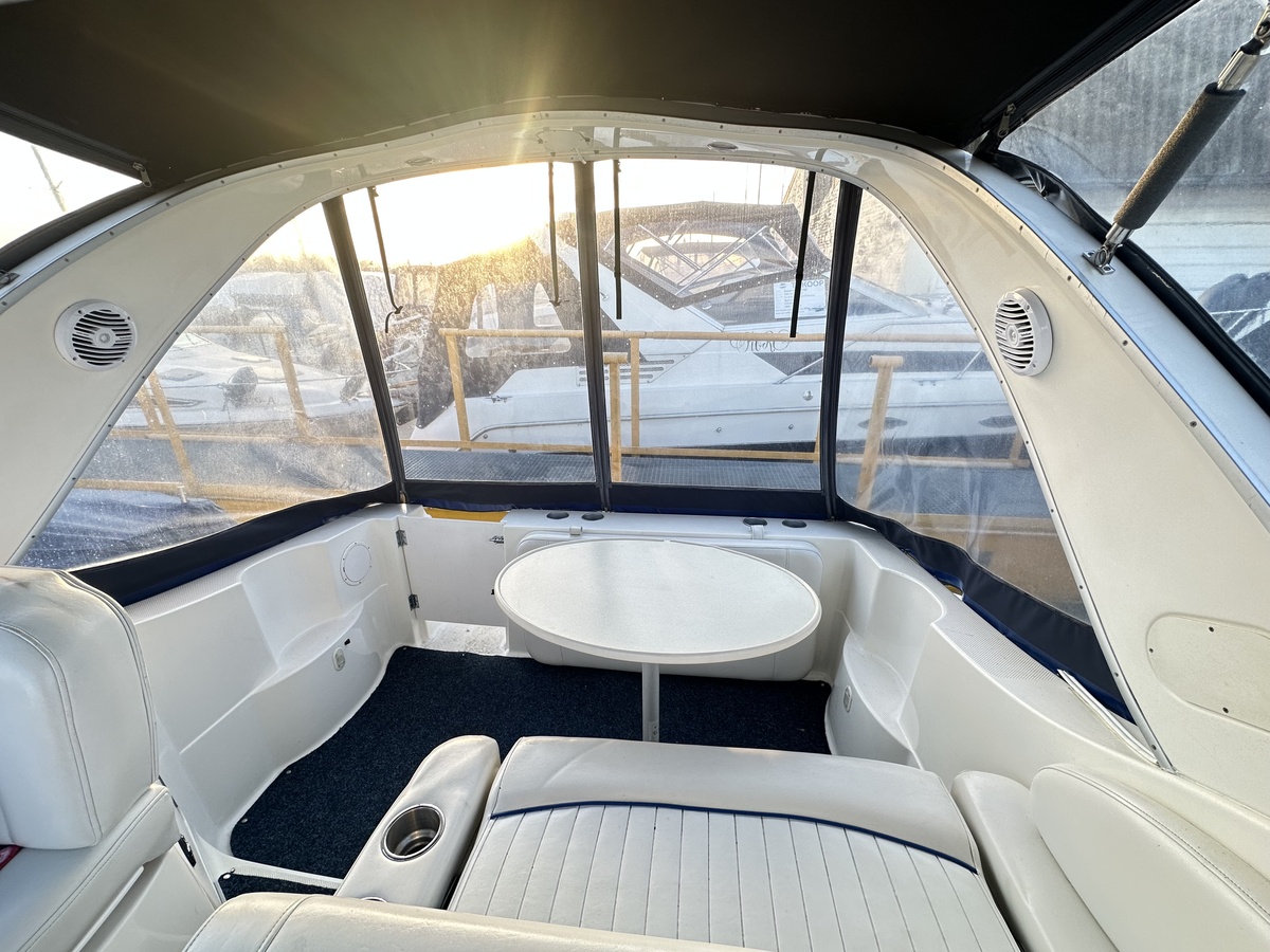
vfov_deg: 85.7
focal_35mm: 14
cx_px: 635
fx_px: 514
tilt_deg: -21.7
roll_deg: +0.6
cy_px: 476
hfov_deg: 102.1
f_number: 2.2
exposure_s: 1/99
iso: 80
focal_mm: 2.22
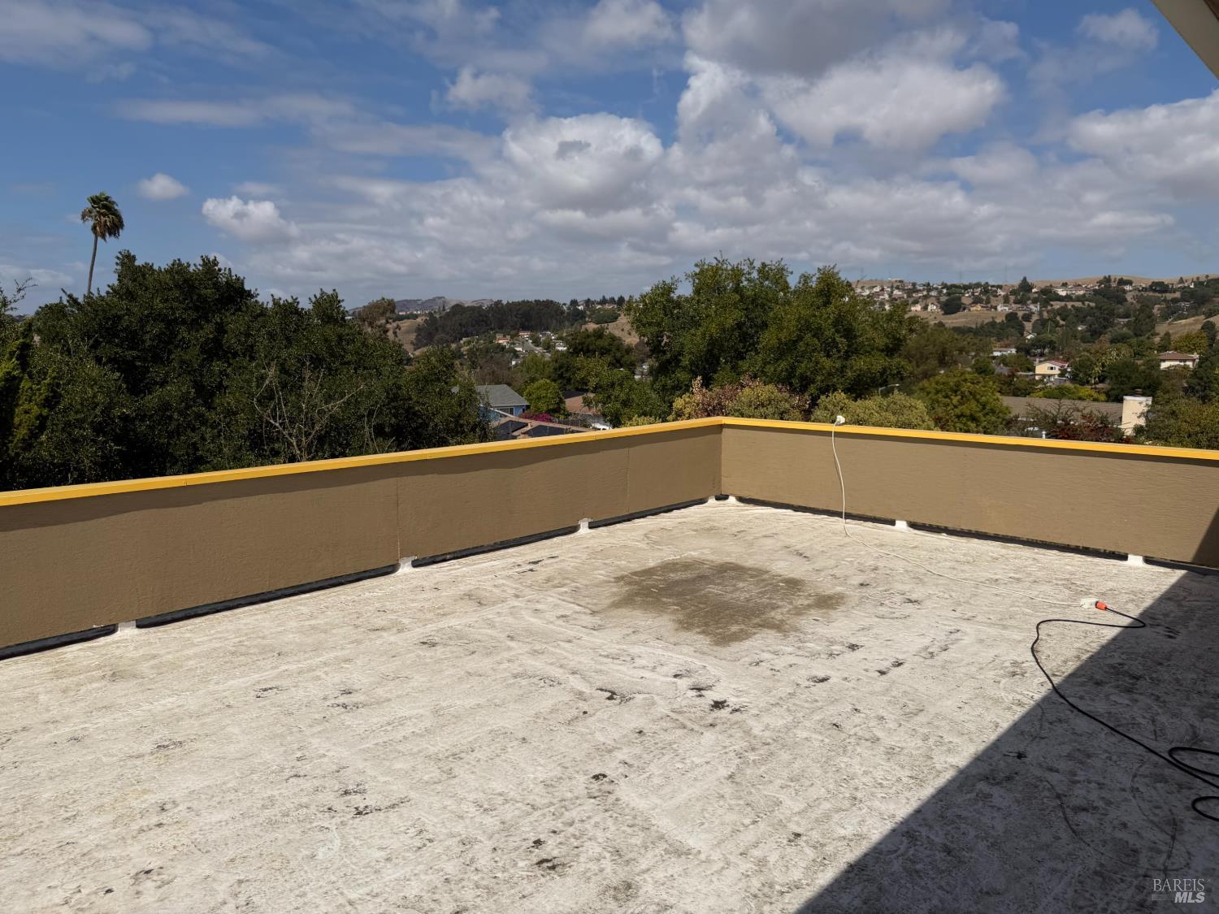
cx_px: 610
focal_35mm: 24
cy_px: 457
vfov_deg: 56.8
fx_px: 845
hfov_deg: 71.6
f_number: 1.78
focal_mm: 6.76
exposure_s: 1/14286
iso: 80
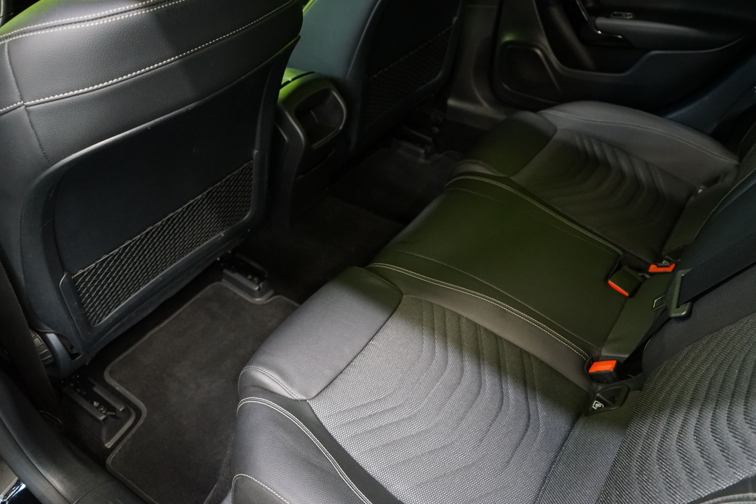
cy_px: 252
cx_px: 378
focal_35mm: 28
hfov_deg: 65.5
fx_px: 588
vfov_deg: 46.4
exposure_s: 1/15
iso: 4000
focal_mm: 28
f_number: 5
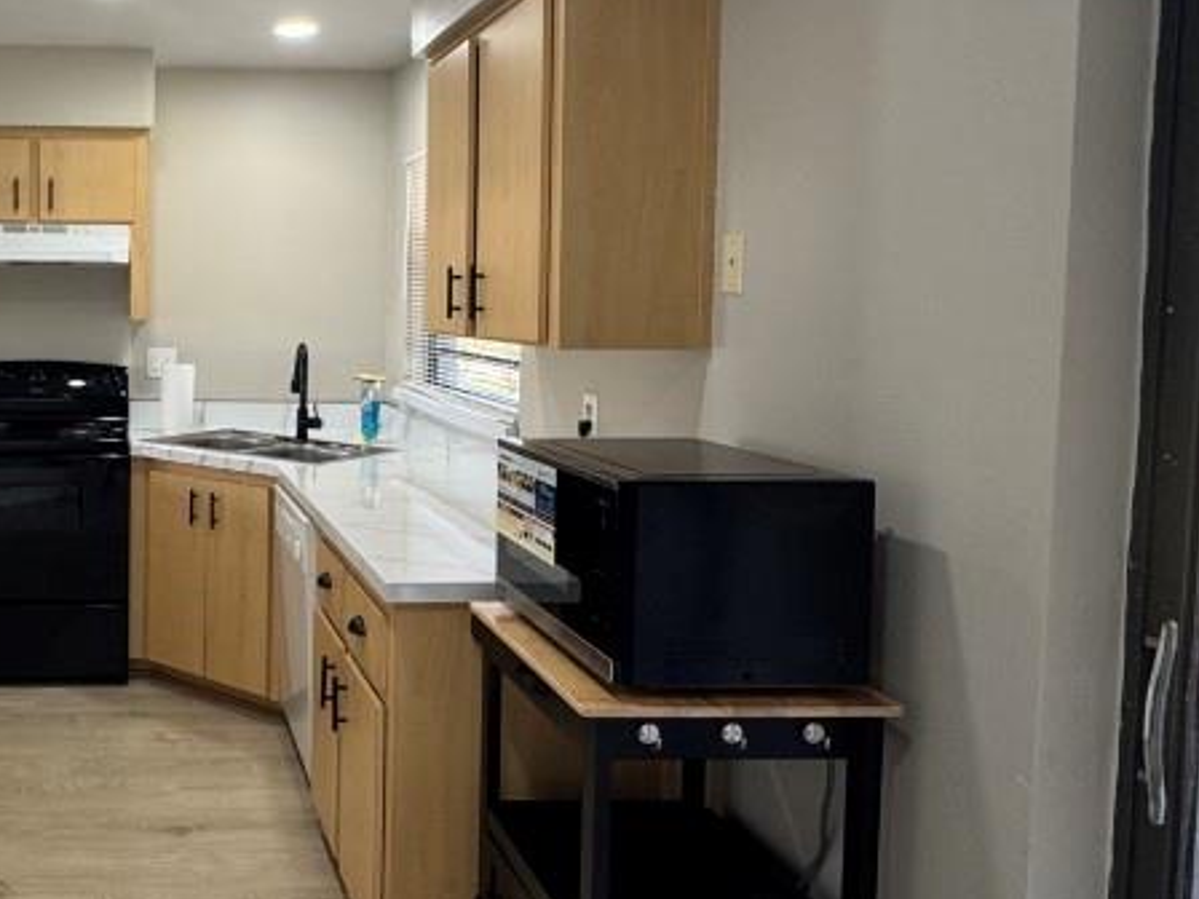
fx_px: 1108
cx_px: 171
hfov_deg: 51.6
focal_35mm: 32
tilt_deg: -3.3
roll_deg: -0.6
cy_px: 359
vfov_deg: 43.9
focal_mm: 2.22
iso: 160
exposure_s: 1/99
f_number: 2.2
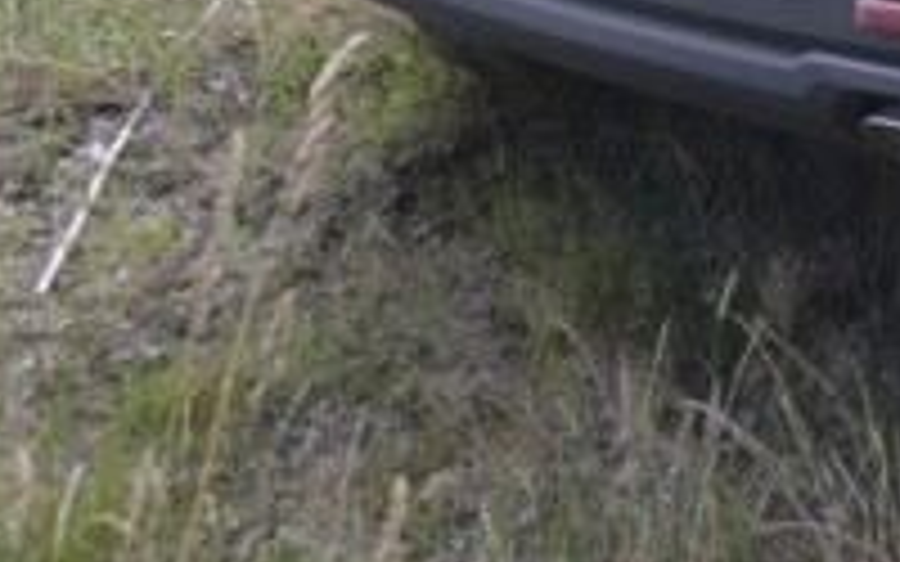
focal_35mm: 118
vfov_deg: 10.5
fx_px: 2894
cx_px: 1274
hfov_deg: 16.4
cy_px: -389
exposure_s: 1/125
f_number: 5.6
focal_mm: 22
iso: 140
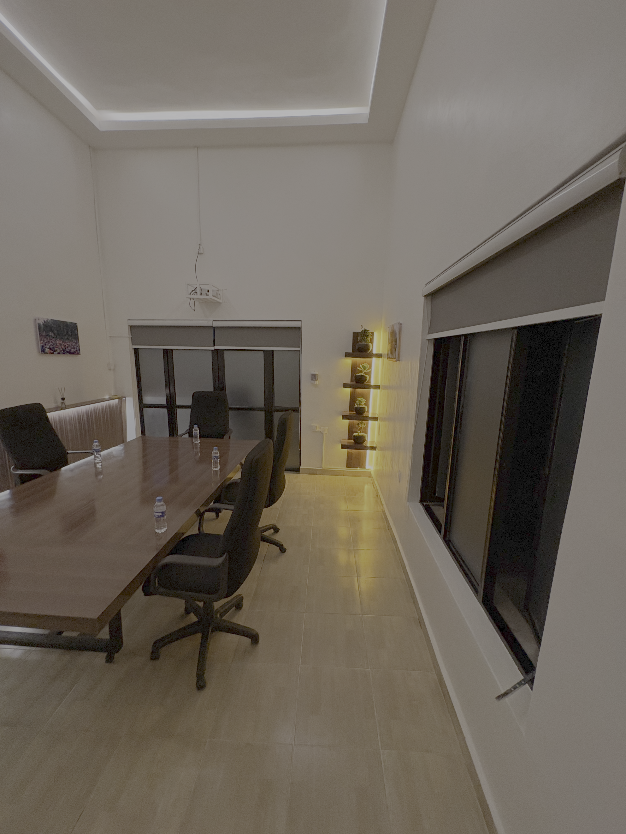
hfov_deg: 85.7
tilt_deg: -10.5
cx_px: 313
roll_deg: -1.7
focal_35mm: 14
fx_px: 338
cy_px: 417
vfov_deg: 102.1
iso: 320
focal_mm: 2.22
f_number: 2.2
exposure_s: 1/50
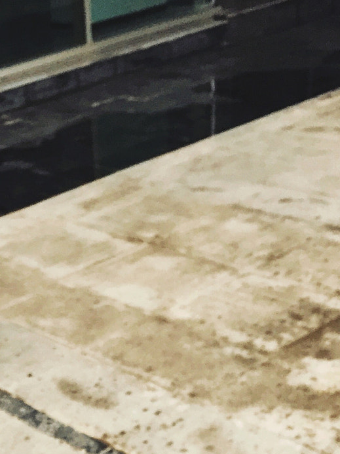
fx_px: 878
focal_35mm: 67
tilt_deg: -35.9
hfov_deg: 21.2
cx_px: 0
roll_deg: +8.4
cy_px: 510
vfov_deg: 26.5
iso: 100
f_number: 2.2
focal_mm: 4.15
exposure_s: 1/33
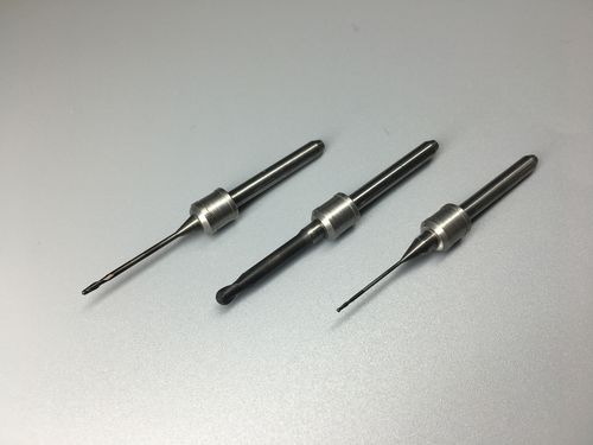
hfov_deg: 61.7
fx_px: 497
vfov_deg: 48.2
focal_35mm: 29
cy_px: 222
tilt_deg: -59.8
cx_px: 296
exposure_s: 1/452
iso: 25
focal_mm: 4.15
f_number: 2.2
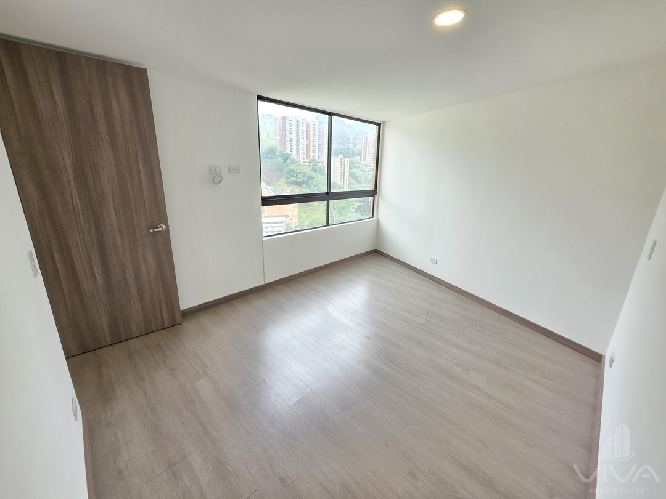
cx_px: 333
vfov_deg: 89.9
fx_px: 250
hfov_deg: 106.2
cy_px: 250
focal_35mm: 13
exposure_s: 1/120
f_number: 1.9
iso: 80
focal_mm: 2.2
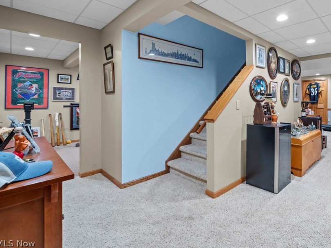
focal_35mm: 18
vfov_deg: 71.1
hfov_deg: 85.3
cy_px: 103
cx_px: 215
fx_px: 172
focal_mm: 14
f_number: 9
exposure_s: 1
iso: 250
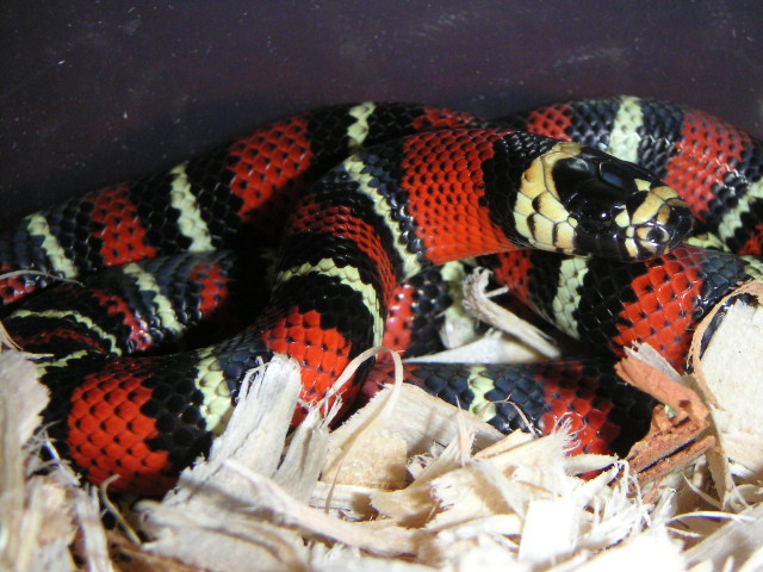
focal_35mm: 83
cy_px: 286
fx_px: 1829
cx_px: 382
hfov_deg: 23.6
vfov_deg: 17.8
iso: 200
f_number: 8
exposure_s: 1/90
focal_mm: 10.8
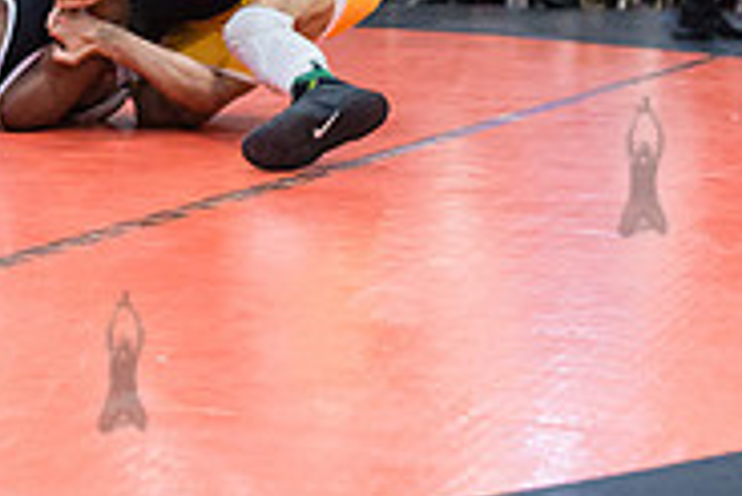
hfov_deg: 18.2
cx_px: 121
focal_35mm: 111
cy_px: -30
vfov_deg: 12.2
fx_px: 2290
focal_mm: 35
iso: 4000
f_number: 3.5
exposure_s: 1/400
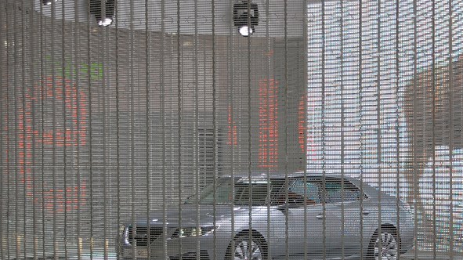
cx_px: 288
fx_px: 1669
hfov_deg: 15.8
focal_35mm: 136
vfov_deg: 8.9
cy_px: 166
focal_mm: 50
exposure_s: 1/125
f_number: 5.6
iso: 360
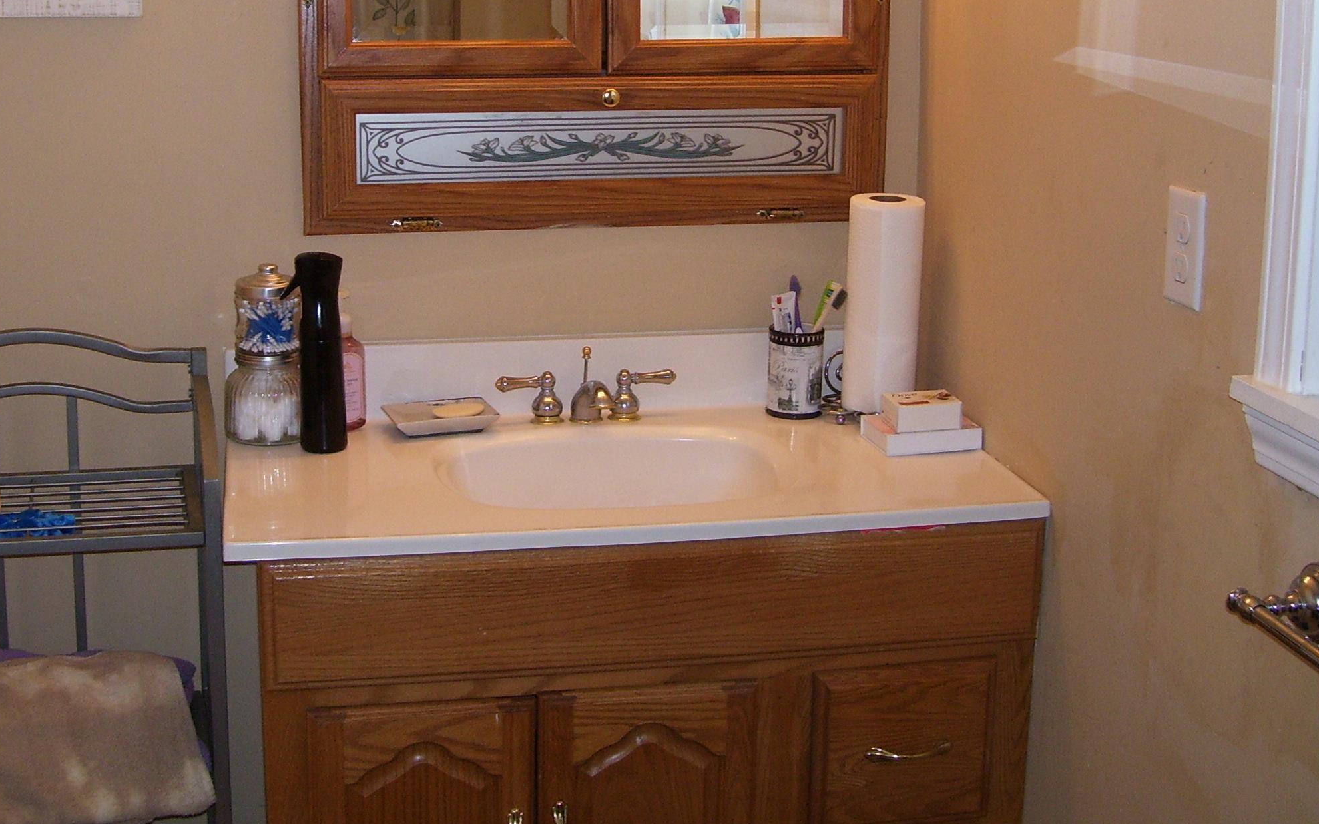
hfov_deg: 39.5
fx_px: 1833
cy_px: 212
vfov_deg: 25.1
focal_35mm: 51
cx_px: 571
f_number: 2.7
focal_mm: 6
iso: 125
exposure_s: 1/60
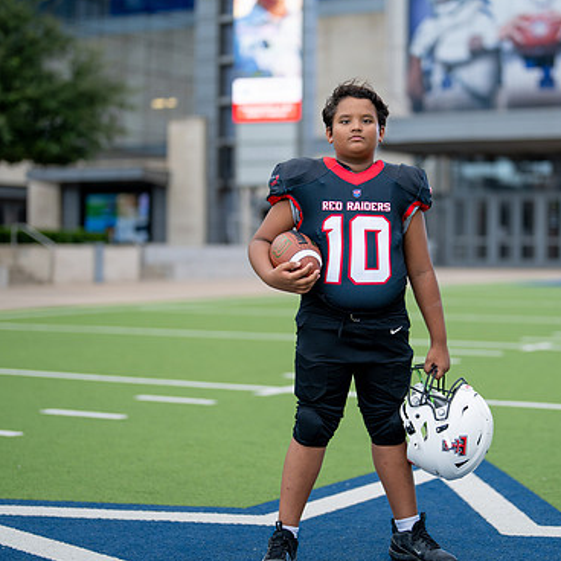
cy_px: 259
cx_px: 372
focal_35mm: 82
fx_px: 1504
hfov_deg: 21.1
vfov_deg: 21.1
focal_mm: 50
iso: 100
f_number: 1.2
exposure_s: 1/1000
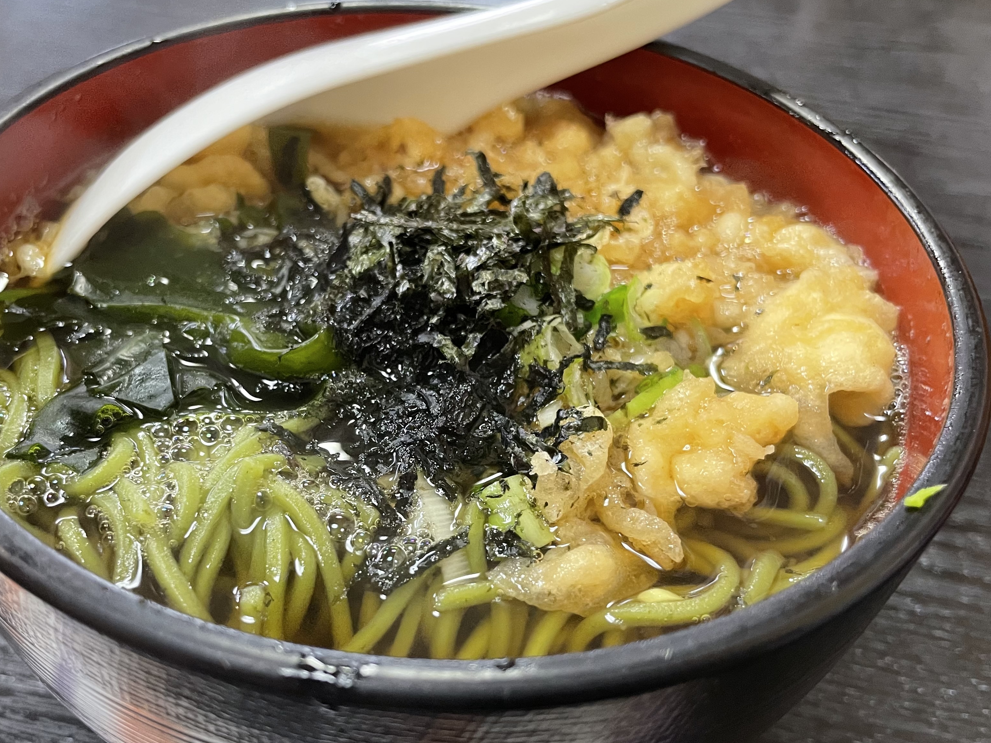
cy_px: 415
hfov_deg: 53.7
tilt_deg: -46.4
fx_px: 973
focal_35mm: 34
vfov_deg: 41.7
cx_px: 419
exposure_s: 1/50
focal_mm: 4.2
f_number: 1.6
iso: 320
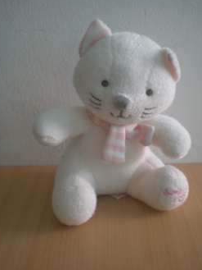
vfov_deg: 42.0
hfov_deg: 32.2
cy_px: 142
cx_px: 107
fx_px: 350
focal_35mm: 45
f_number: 3.1
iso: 114
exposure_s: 1/61
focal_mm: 6.3
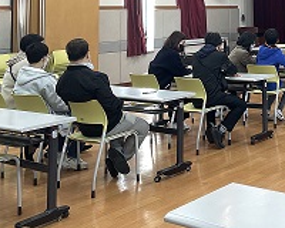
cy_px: -16
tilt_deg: +4.7
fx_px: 540
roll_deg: +1.7
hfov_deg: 28.2
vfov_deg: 22.6
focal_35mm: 64
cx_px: 268
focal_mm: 4.2
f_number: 1.6
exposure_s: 1/60
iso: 80
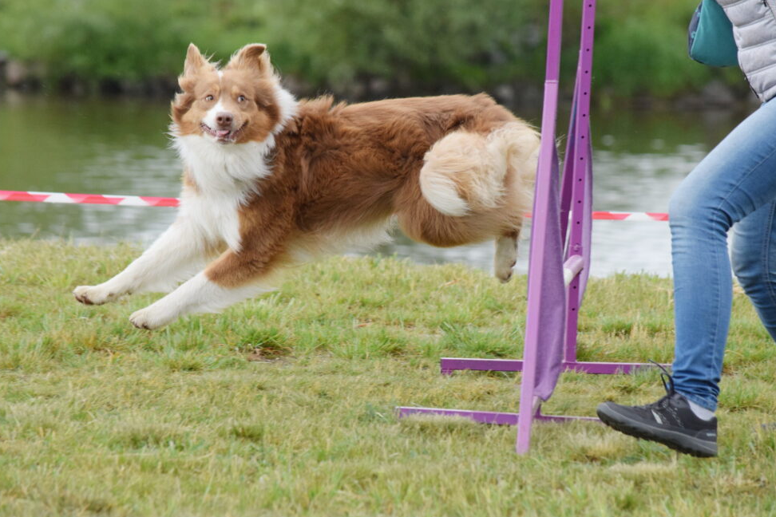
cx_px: 385
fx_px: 6811
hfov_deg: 6.5
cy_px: 253
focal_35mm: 316
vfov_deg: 4.3
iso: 1250
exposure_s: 1/800
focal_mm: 200
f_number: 8
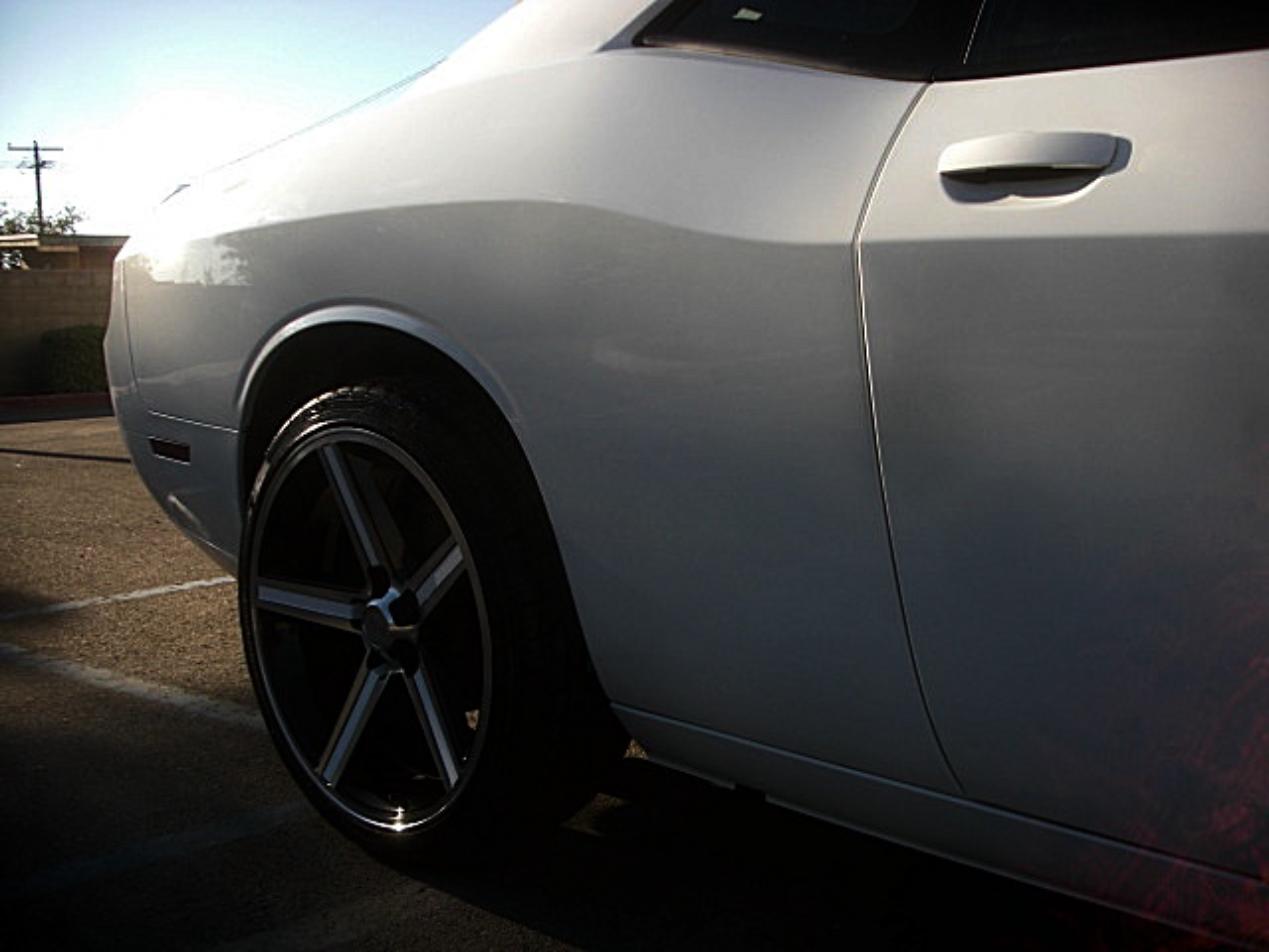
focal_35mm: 36
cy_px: 476
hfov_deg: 51.4
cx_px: 634
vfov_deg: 39.7
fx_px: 1320
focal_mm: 6.3
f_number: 2.8
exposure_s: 1/400
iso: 50
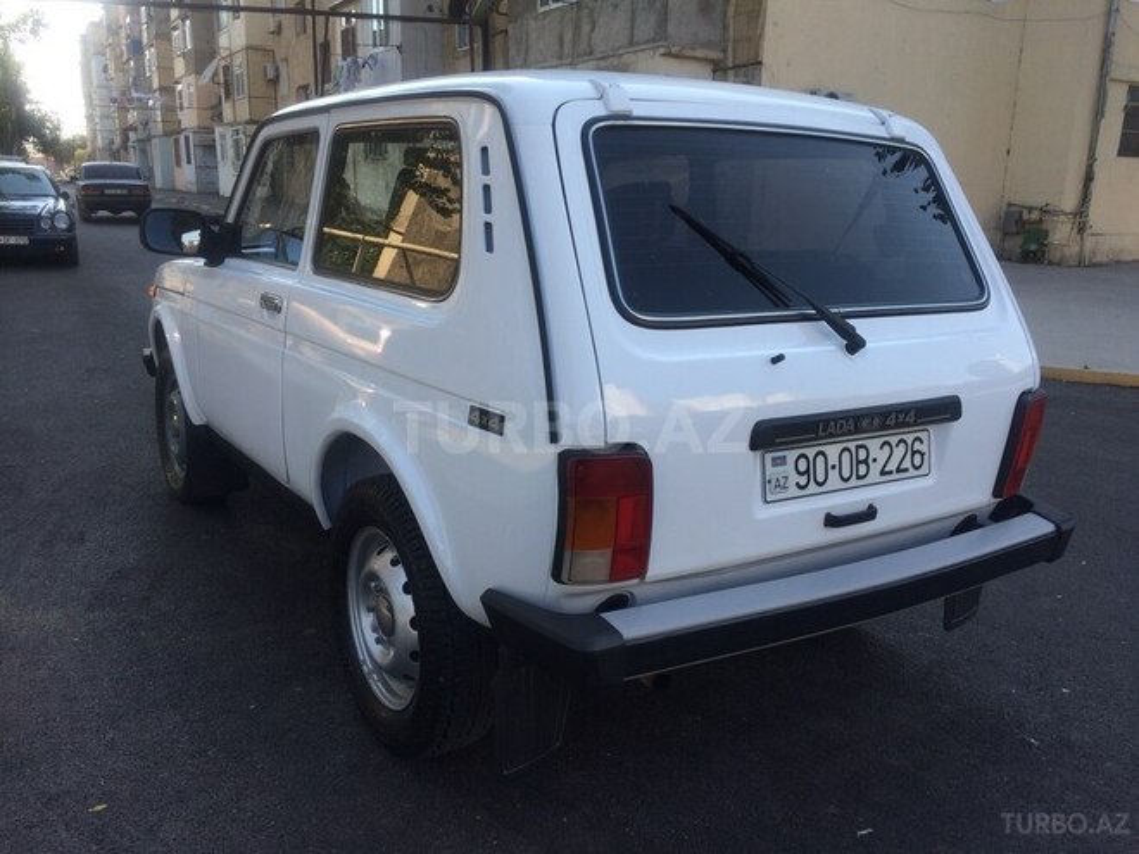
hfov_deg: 61.7
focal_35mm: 29
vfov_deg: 48.2
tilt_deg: -15.7
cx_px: 570
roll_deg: +0.2
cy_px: 427
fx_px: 954
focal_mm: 4.15
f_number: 2.2
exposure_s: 1/631
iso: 32
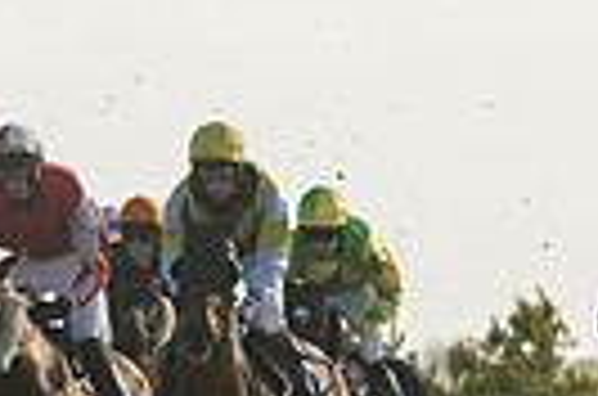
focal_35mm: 1049
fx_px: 17383
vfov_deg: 1.3
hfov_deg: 2.0
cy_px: 382
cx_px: 36
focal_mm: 240
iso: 400
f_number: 6.3
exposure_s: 1/3200
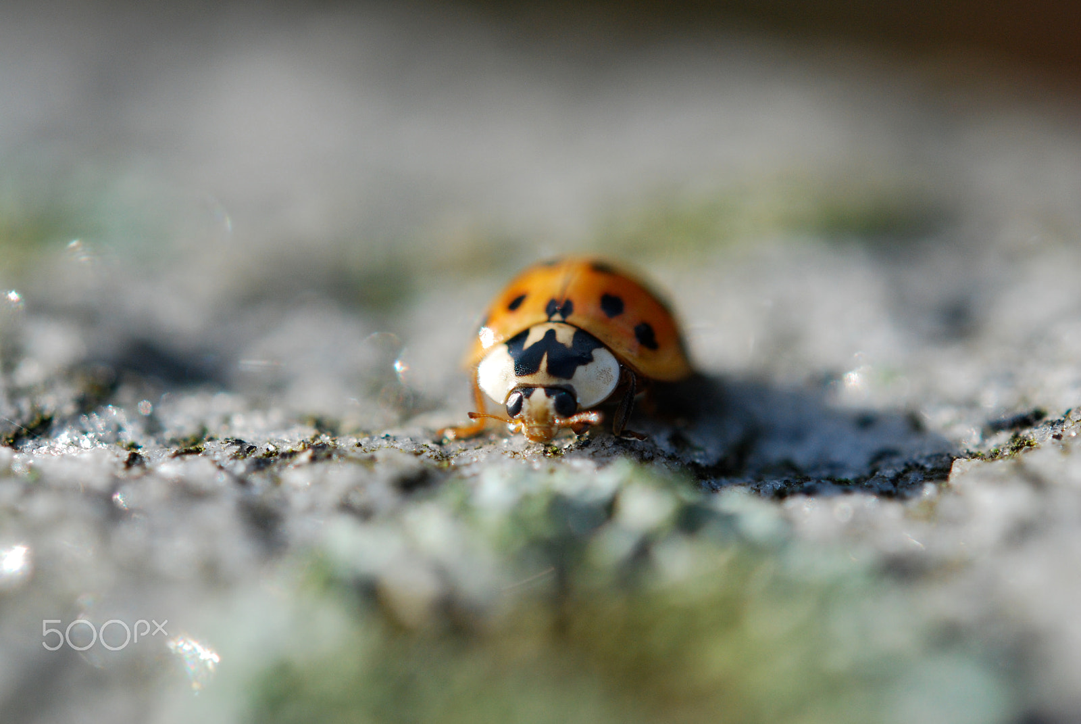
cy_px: 362
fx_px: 2706
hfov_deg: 22.6
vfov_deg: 15.2
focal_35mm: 90
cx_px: 540
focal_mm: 60
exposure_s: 1/640
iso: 400
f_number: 6.3
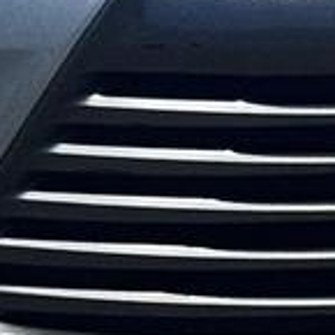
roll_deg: +0.2
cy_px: -326
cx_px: -118
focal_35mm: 374
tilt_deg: -3.9
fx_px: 4095
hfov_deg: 4.7
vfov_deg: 4.6
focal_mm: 6.76
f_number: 1.78
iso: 50
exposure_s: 1/20000
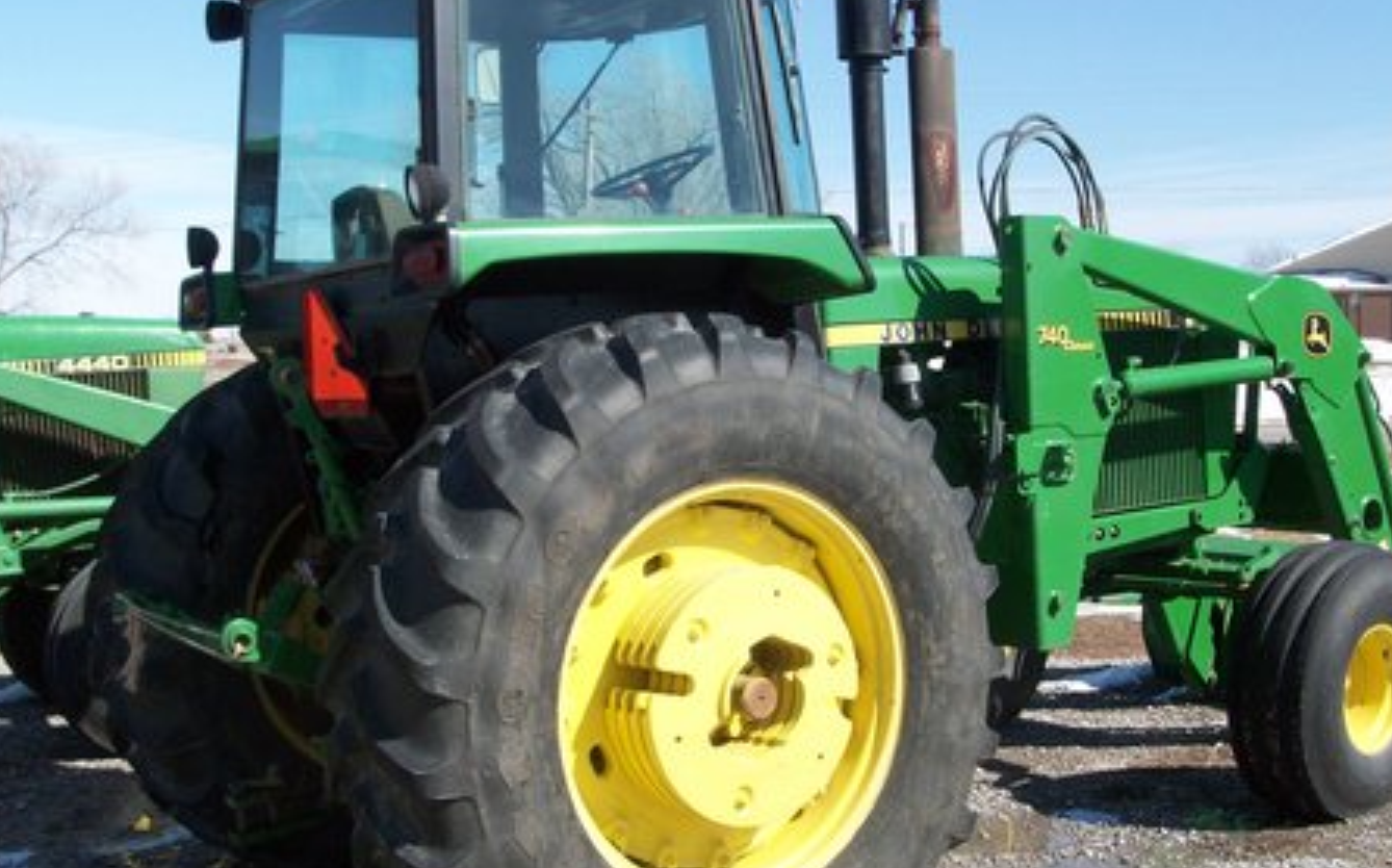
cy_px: 446
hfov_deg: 45.3
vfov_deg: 29.2
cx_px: 727
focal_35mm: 44
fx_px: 1668
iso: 64
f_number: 5.5
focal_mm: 5.7
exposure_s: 1/284
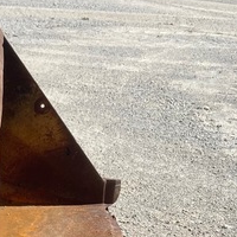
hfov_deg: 18.6
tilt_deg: -33.4
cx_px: 26
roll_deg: -3.0
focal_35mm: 92
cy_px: 321
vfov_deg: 17.5
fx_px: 713
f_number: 1.8
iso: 32
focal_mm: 4.25
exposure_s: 1/3125
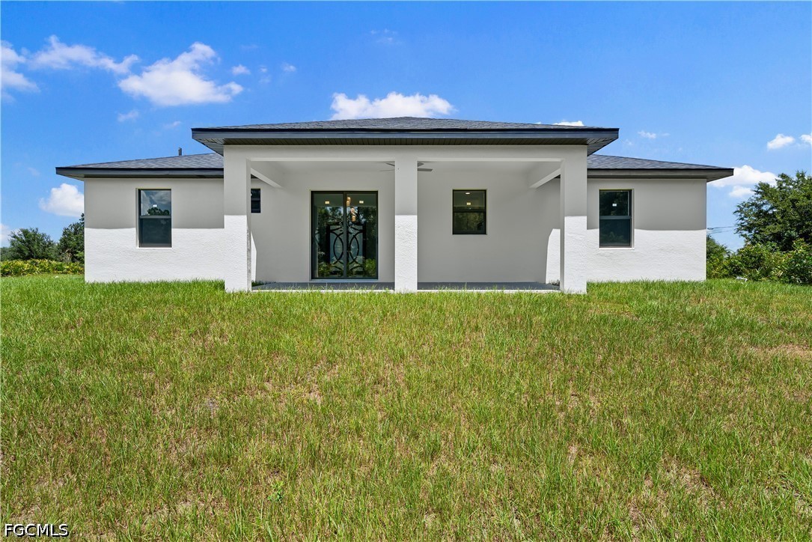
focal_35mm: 17
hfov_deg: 93.3
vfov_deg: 70.5
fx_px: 384
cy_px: 271
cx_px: 406
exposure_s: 1/80
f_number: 9
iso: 200
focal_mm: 17
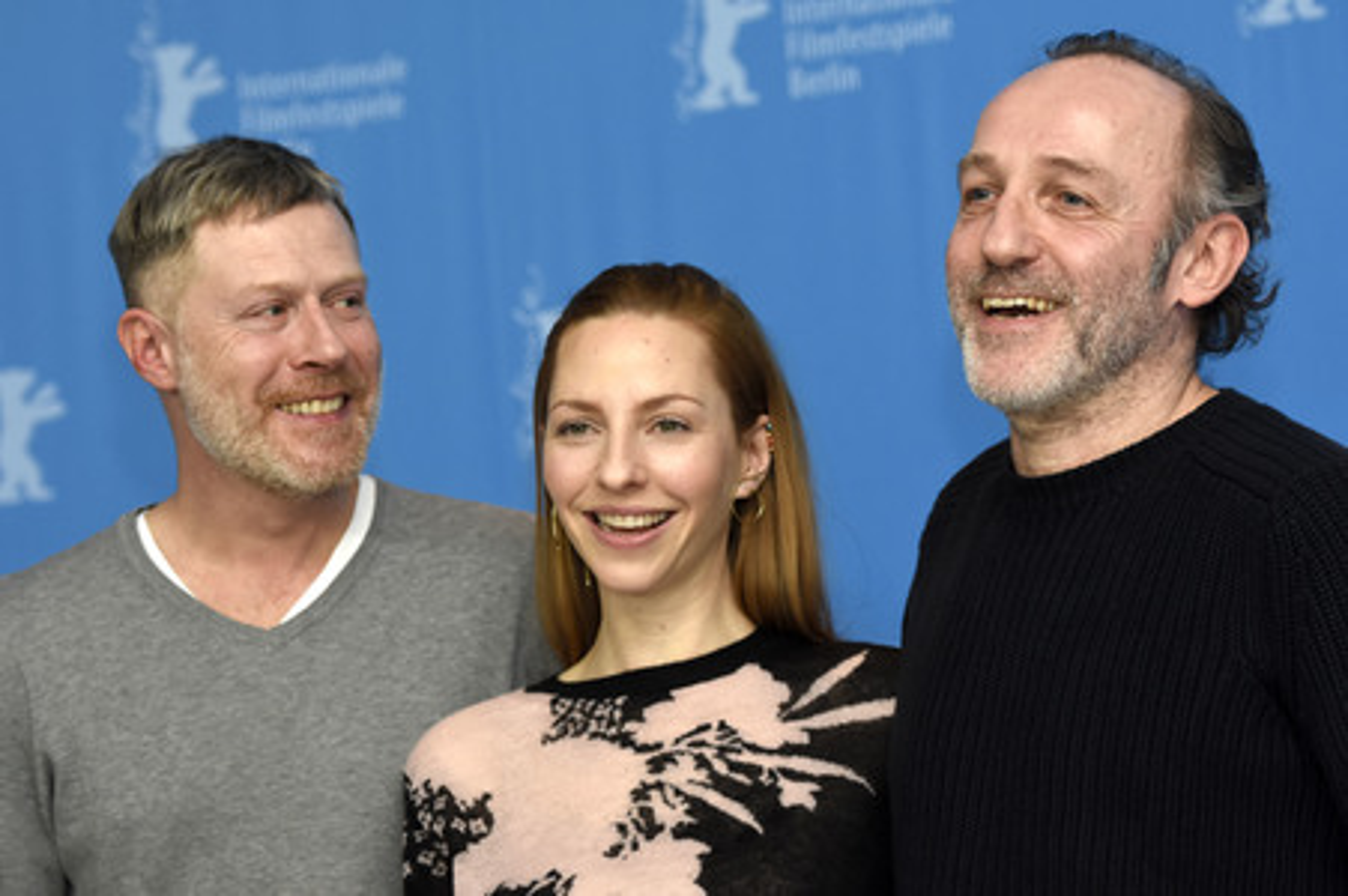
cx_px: 674
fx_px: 5893
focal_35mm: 158
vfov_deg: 8.7
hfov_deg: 13.0
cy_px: 448
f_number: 3.2
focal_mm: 105
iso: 800
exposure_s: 1/320
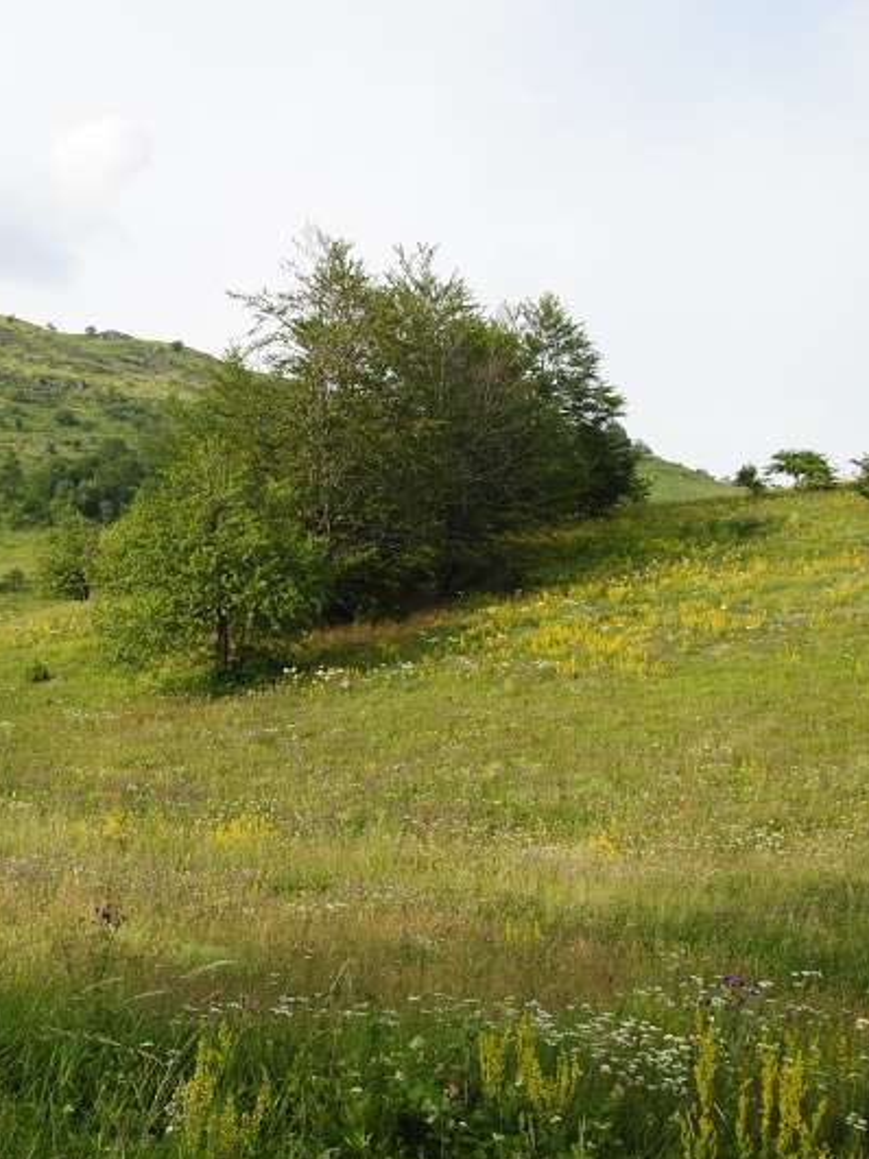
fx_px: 1531
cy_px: 583
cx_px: 190
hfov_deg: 31.0
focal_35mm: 46
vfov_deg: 41.5
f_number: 10
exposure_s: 1/100
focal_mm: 21
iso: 200
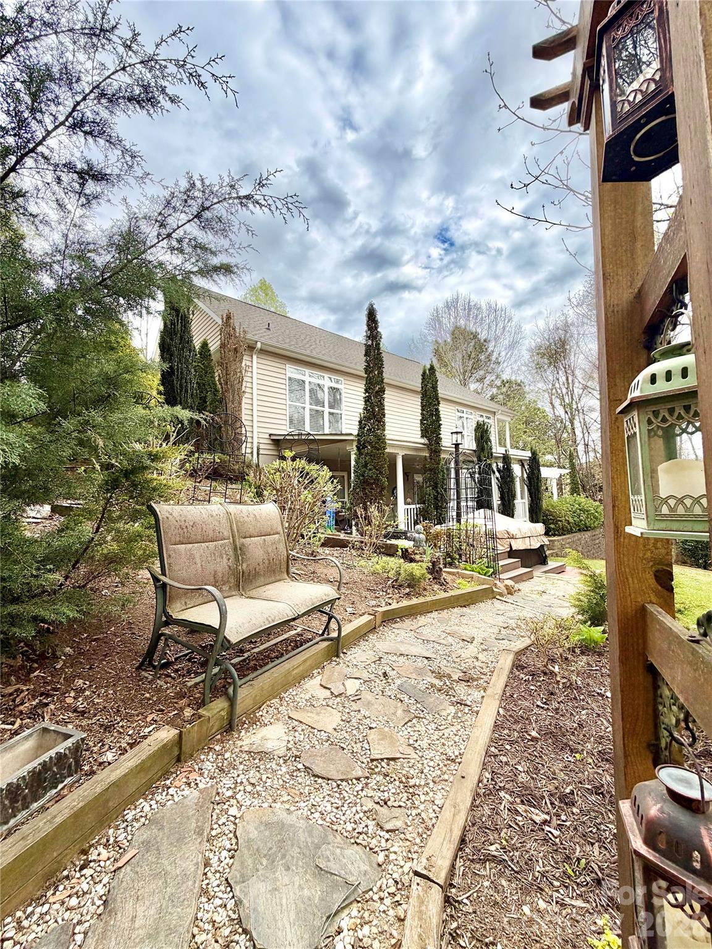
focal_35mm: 14
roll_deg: +1.8
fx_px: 384
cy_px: 474
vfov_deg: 102.1
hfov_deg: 85.7
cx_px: 356
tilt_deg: +4.2
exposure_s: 1/1050
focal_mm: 2.22
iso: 20
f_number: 2.2
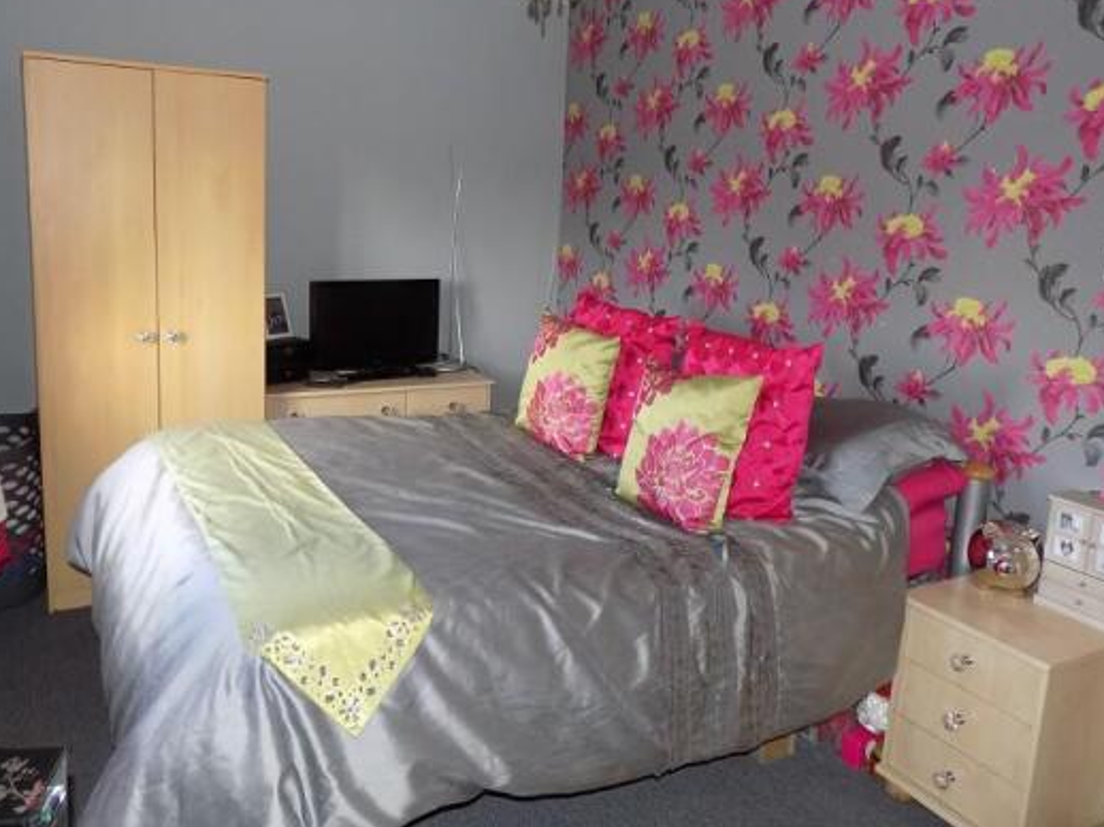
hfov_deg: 65.3
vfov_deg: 51.2
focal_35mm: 27
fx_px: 861
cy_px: 372
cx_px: 508
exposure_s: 1/30
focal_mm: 4.3
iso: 200
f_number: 3.1
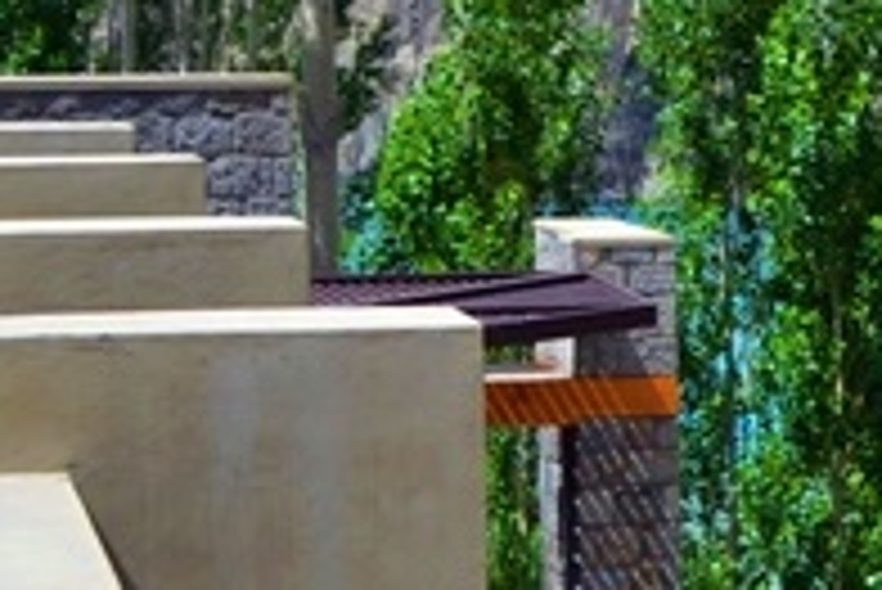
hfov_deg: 11.0
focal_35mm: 165
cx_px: 1944
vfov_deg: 8.3
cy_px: 540
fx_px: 4045
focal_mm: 24
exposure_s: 1/250
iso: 100
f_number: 8
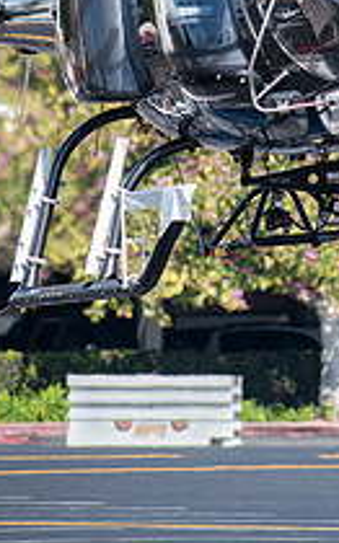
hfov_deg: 2.6
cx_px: 355
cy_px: 31
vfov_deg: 4.1
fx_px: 7520
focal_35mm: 508
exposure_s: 1/250
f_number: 5
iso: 100
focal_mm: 155
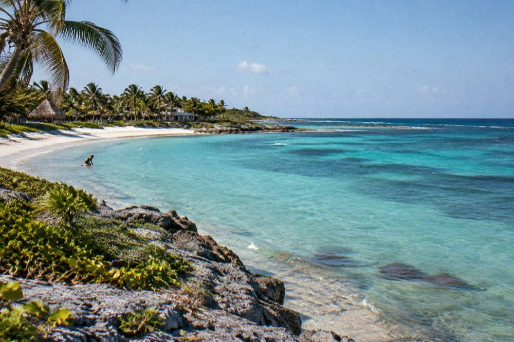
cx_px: 257
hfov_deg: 31.4
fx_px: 913
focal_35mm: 64
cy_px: 171
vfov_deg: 21.2
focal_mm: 64
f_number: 8
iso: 100
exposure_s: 1/250
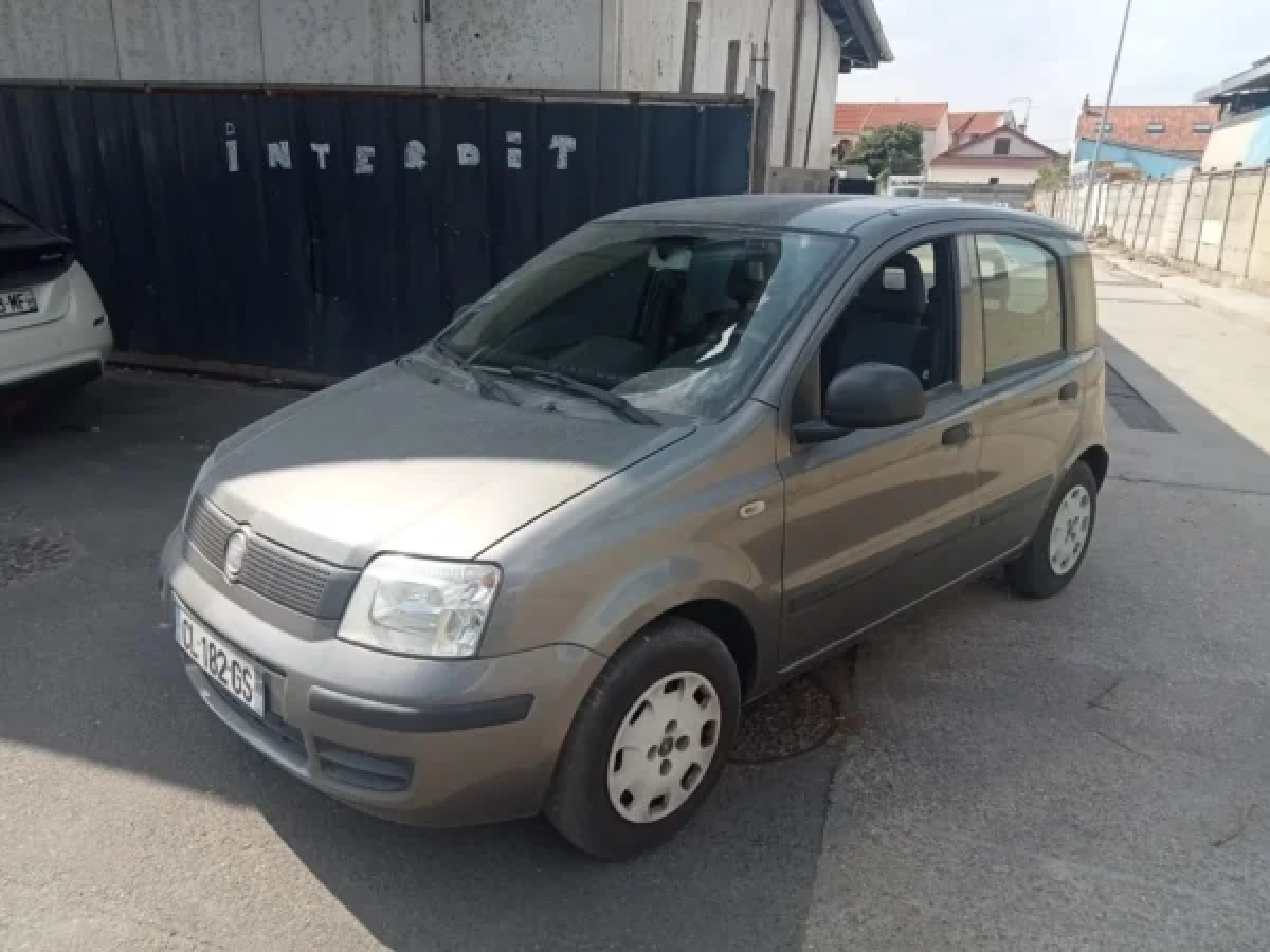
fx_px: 1027
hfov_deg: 63.4
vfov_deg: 49.7
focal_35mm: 28
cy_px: 476
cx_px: 635
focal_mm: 3.46
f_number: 2.2
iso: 103
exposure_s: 1/767
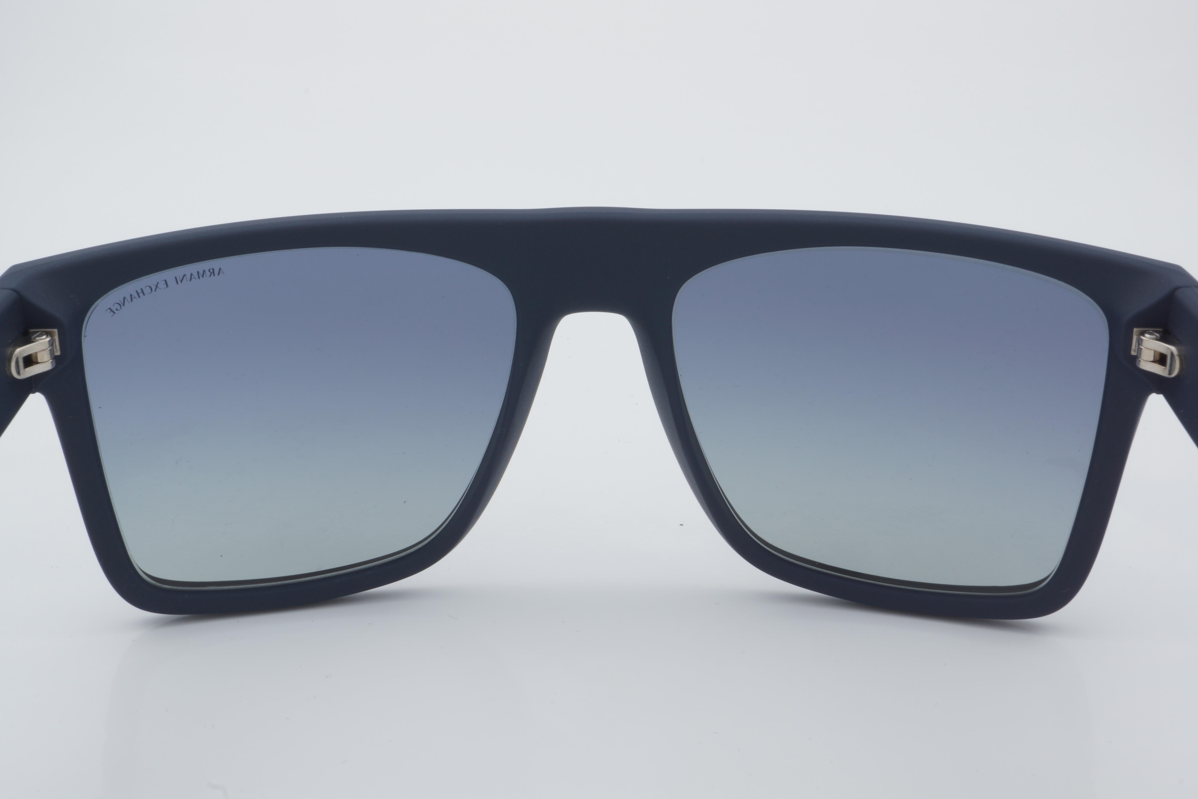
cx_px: 599
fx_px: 1747
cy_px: 400
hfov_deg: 37.9
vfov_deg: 25.8
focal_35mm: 52
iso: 100
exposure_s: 1/4
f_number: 32
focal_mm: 35
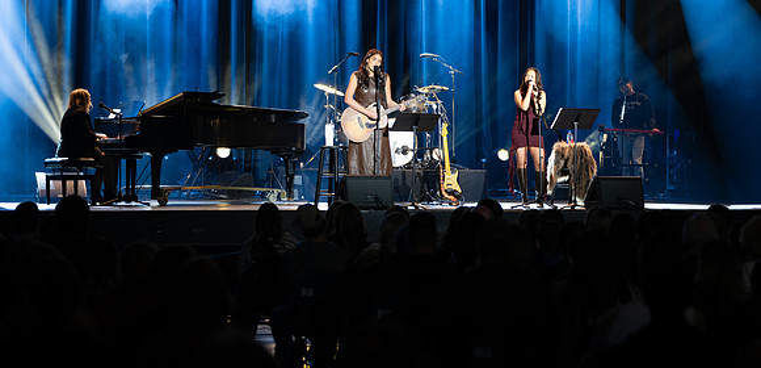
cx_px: 380
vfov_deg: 10.9
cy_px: 254
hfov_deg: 22.4
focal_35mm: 98
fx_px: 1923
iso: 160
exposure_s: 1/25
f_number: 2.8
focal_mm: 91
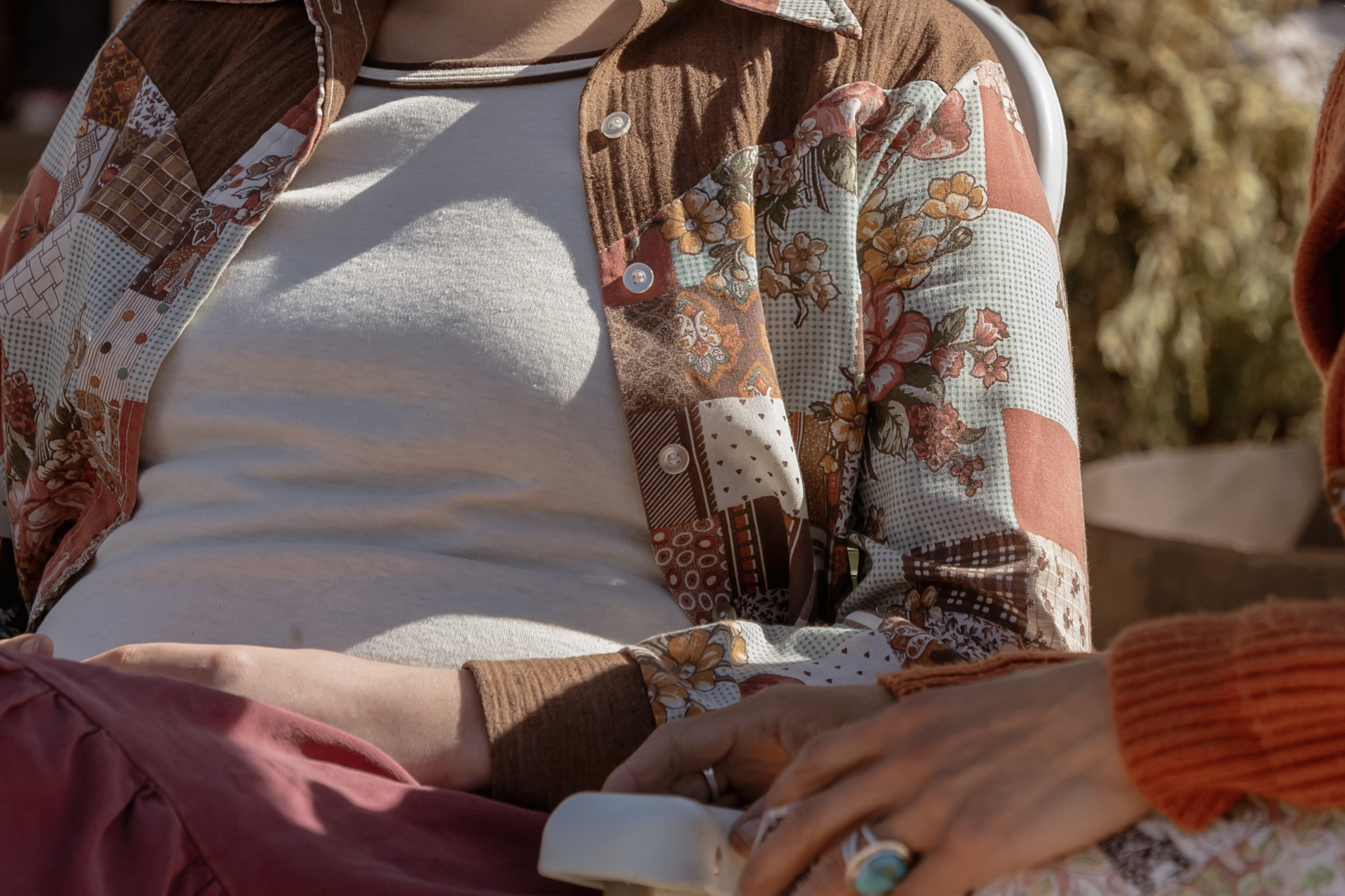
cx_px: 1008
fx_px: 5791
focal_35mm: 155
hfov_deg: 13.2
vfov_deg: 8.8
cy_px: 196
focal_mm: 60.4
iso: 400
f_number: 4
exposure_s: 1/2000
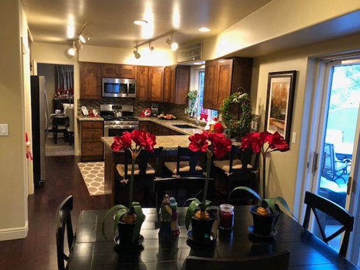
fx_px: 323
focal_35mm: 31
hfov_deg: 58.3
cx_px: 176
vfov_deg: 45.4
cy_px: 144
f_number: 1.8
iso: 100
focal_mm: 3.99
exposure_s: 1/12
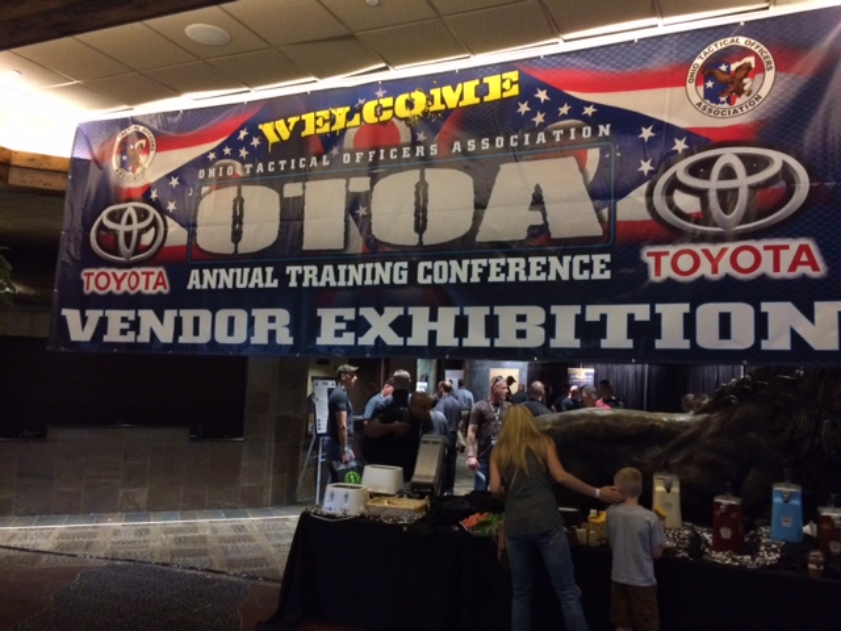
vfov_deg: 48.2
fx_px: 705
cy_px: 316
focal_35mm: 29
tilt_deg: +5.1
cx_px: 420
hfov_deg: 61.7
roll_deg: -1.4
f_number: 2.2
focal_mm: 4.15
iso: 320
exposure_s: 1/17
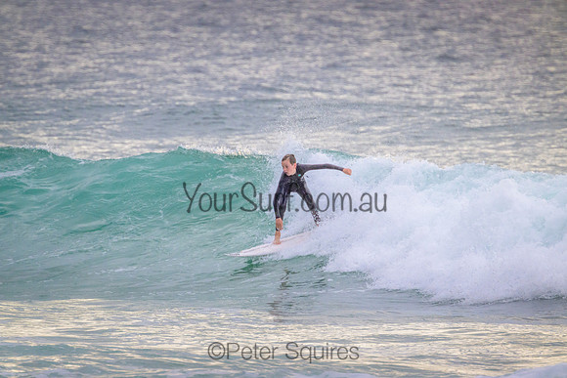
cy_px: 189
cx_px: 284
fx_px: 12602
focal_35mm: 800
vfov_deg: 1.7
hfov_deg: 2.6
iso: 1800
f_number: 11
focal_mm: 800
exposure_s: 1/2000
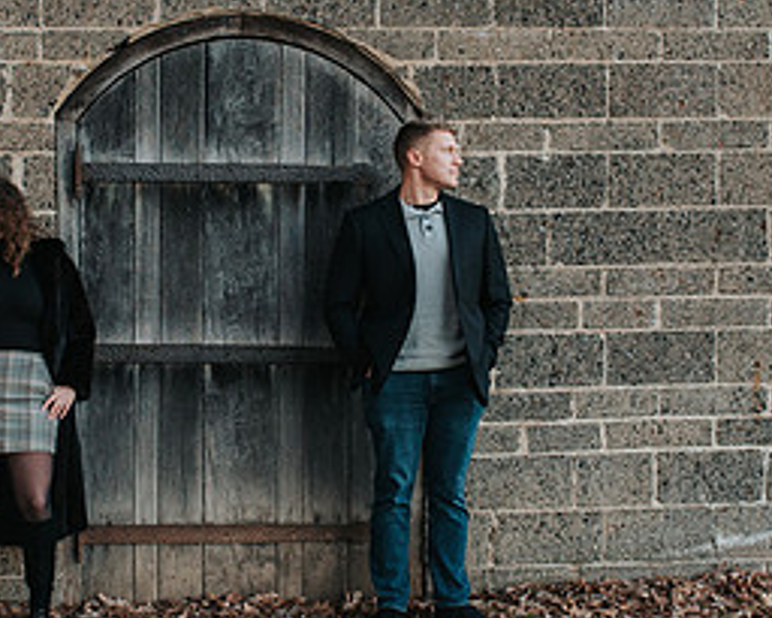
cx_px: 249
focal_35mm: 80
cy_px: 277
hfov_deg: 23.7
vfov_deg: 19.2
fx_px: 1829
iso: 800
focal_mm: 35
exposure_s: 1/500
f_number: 2.8
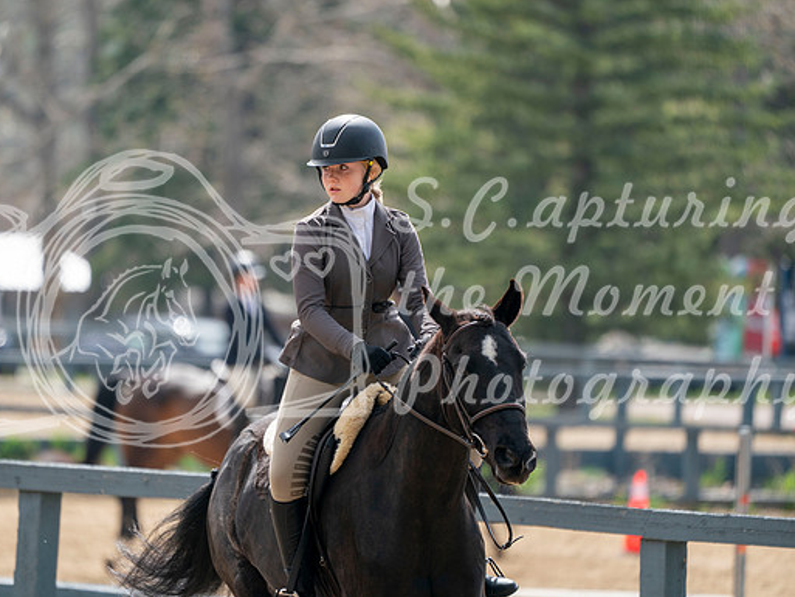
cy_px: 298
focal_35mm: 435
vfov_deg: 3.4
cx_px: 364
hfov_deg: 4.6
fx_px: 9993
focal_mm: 400
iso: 200
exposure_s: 1/500
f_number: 5.6
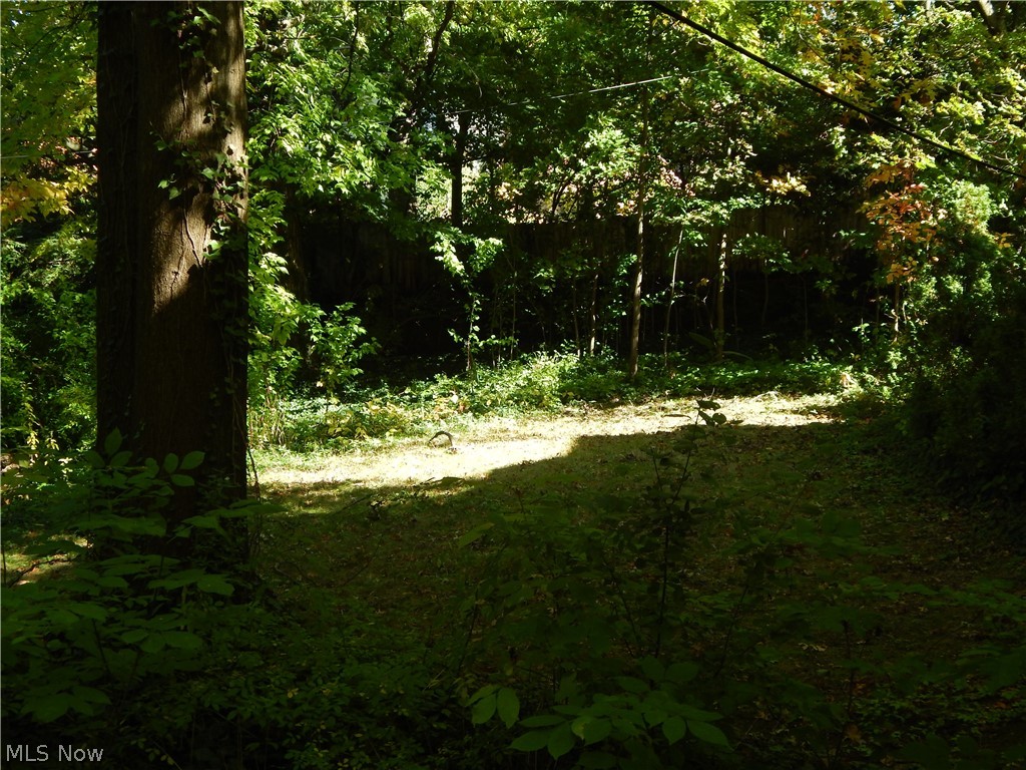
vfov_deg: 29.7
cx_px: 513
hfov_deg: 38.9
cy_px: 385
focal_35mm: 49
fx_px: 1452
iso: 125
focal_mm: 8.6
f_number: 3.7
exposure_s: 1/160
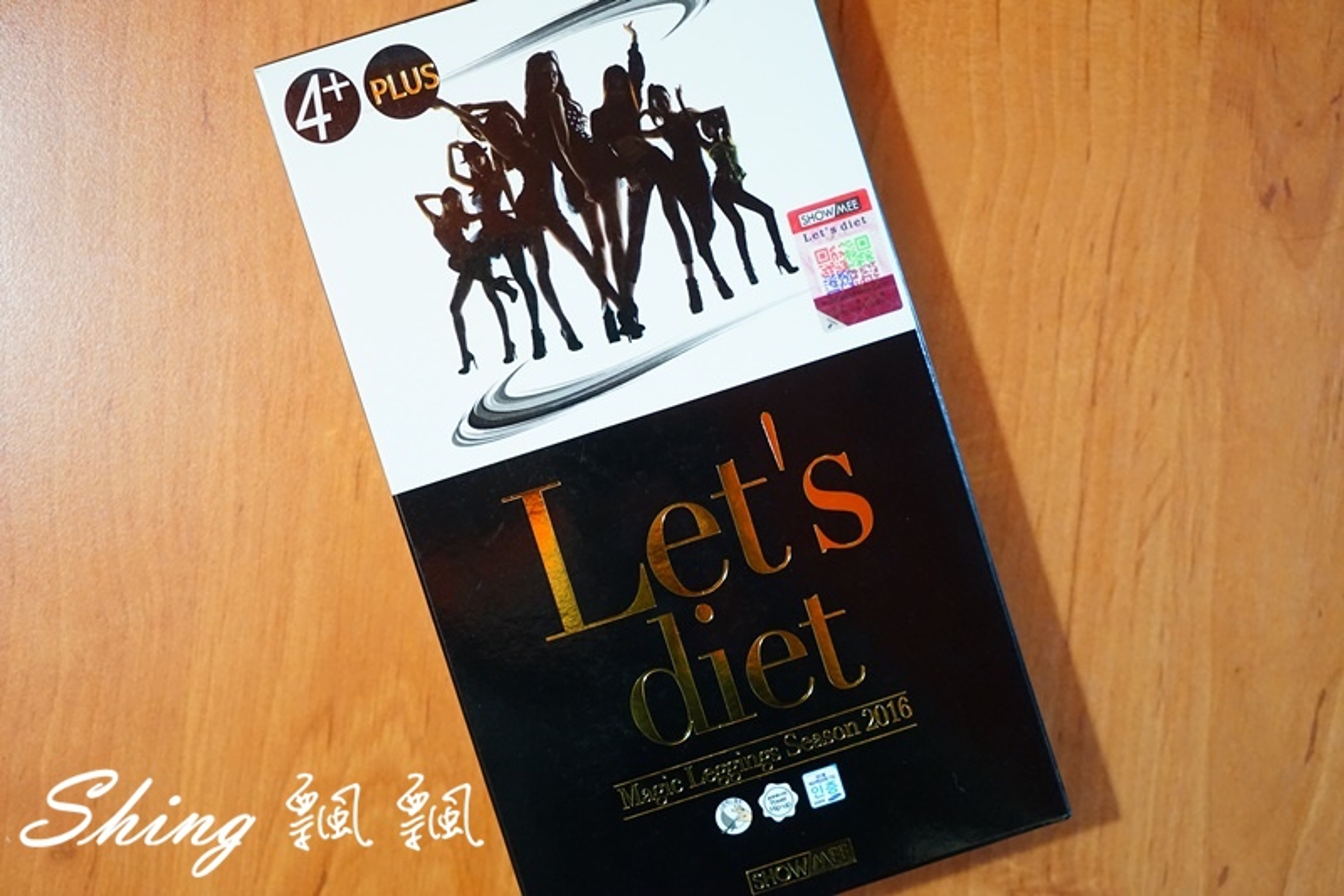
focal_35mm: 48
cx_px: 672
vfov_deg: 28.1
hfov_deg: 41.1
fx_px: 1792
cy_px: 448
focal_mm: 48
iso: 4000
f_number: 4
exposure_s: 1/60
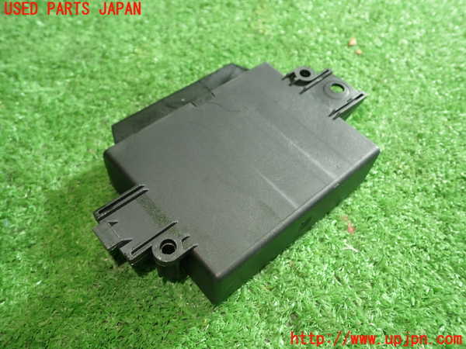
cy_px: 174
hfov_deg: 60.0
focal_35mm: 30
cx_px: 233
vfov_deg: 46.8
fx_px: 404
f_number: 2.3
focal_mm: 5.4
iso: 200
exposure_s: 1/40
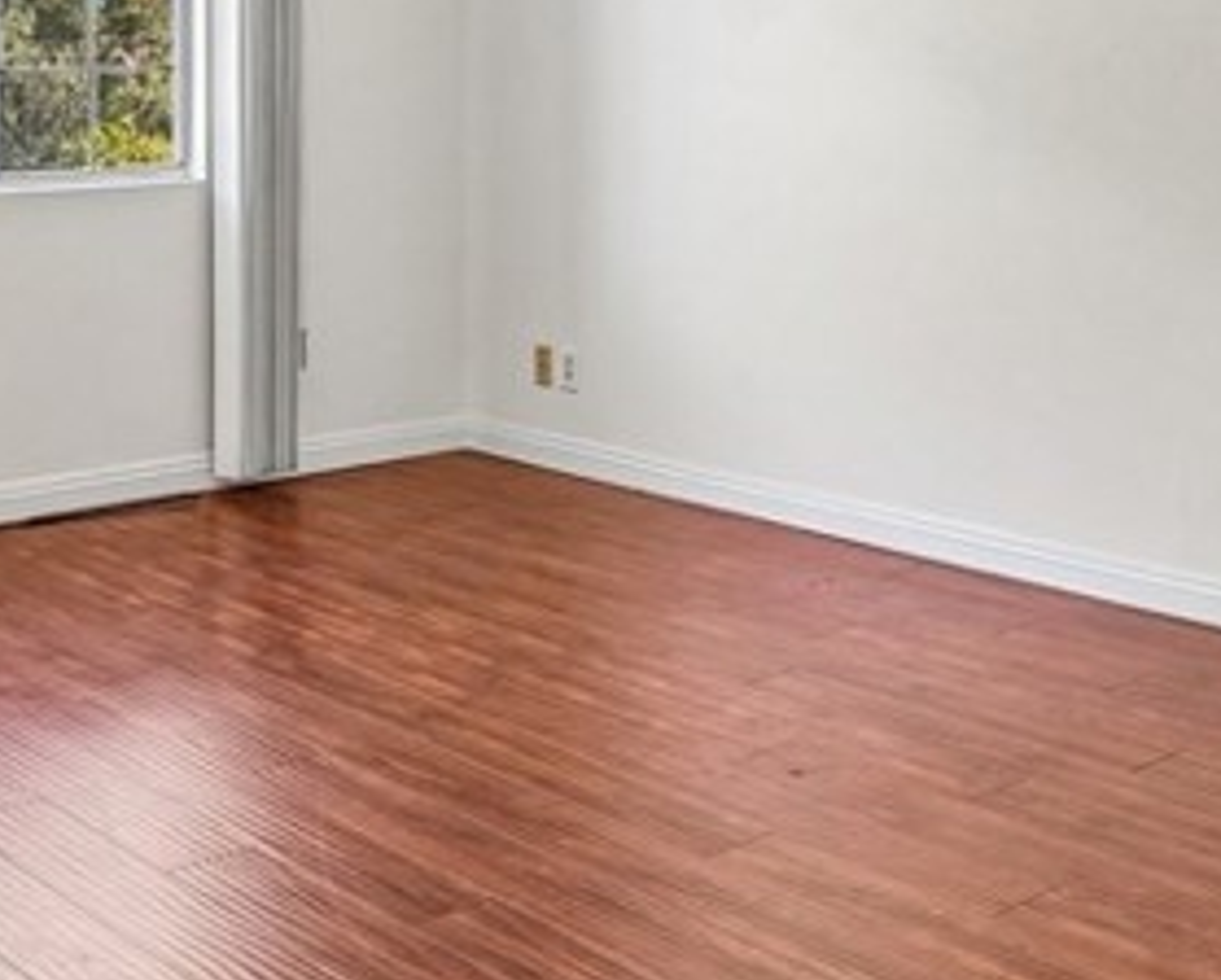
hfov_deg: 34.0
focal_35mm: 55
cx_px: 508
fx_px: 1990
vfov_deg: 26.6
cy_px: 66
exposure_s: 1/25
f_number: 8
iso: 400
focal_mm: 16
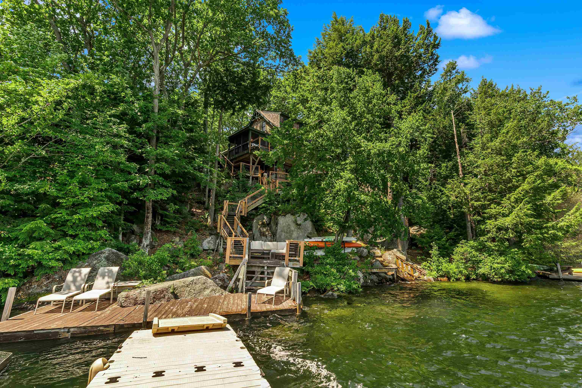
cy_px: 194
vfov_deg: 70.4
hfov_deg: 93.3
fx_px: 275
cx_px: 291
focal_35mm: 17
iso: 100
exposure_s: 1/100
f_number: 9
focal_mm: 11.5
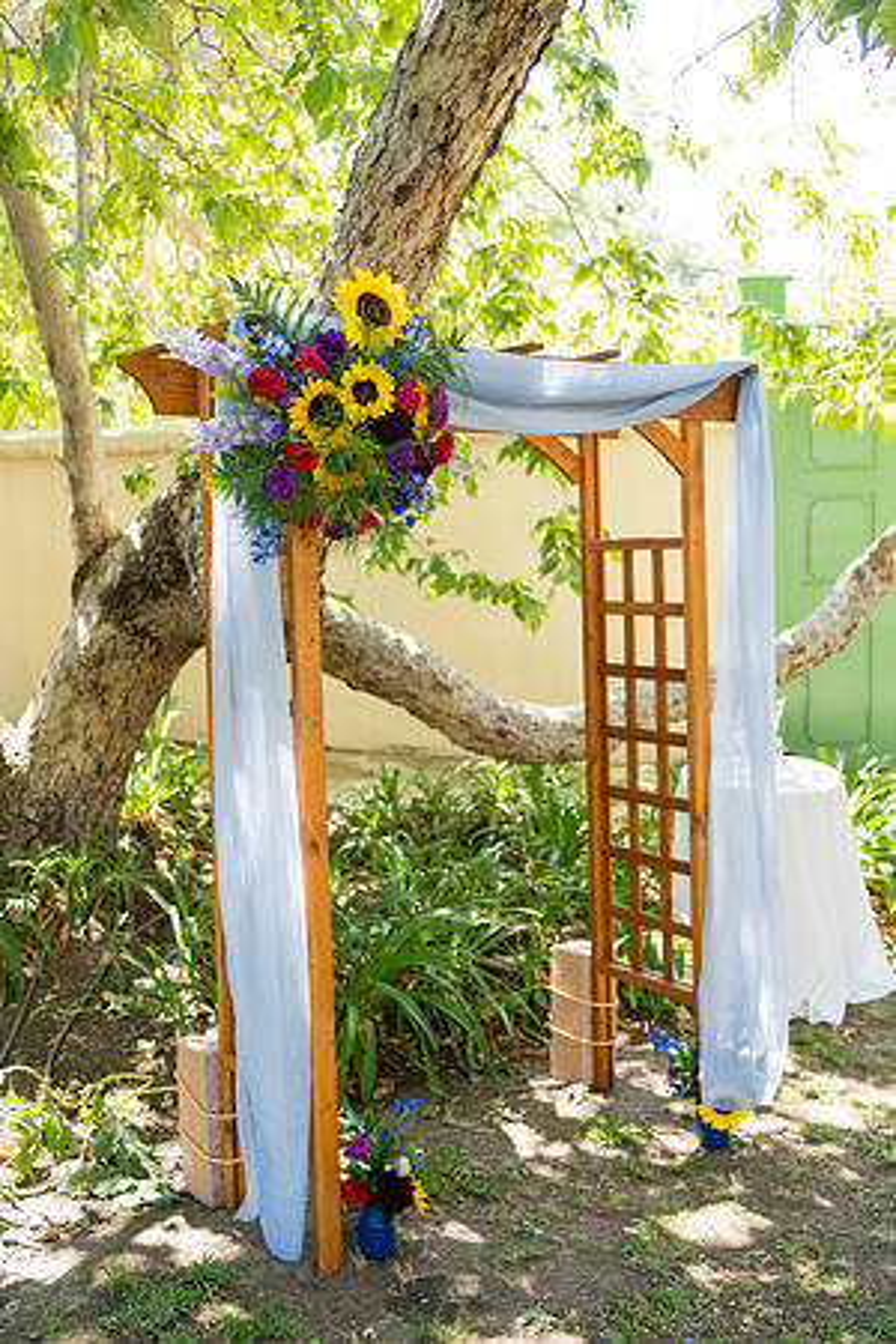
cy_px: 672
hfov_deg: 37.9
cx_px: 448
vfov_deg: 54.4
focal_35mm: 35
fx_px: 1307
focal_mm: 35
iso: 160
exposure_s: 1/125
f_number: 2.5
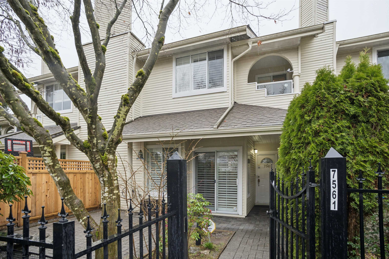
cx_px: 194
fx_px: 194
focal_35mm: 18
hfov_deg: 90.0
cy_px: 130
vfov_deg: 67.4
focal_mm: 18
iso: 320
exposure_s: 1/80
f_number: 7.1
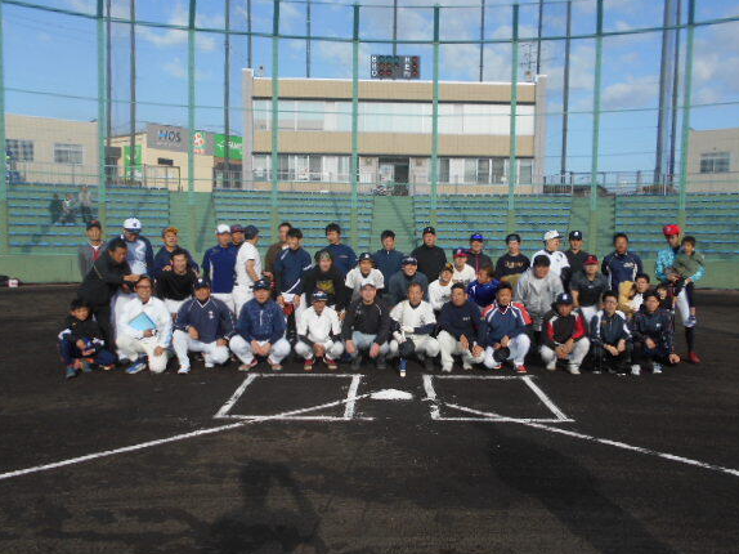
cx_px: 407
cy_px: 281
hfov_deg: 61.5
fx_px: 619
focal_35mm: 29
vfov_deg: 48.2
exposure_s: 1/800
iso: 80
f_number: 3.2
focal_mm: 4.6
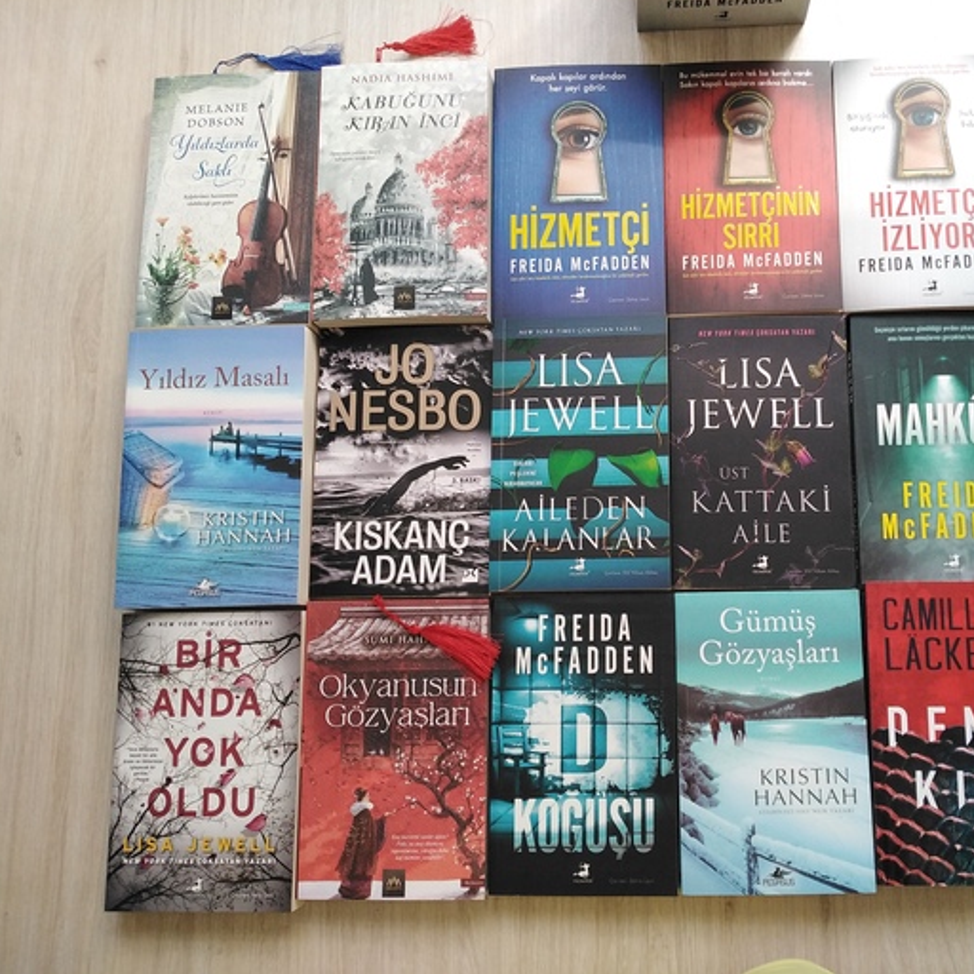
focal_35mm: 31
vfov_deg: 52.5
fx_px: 987
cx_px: 647
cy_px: 483
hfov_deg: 51.6
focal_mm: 3.62
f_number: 1.8
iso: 173
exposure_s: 1/33.3
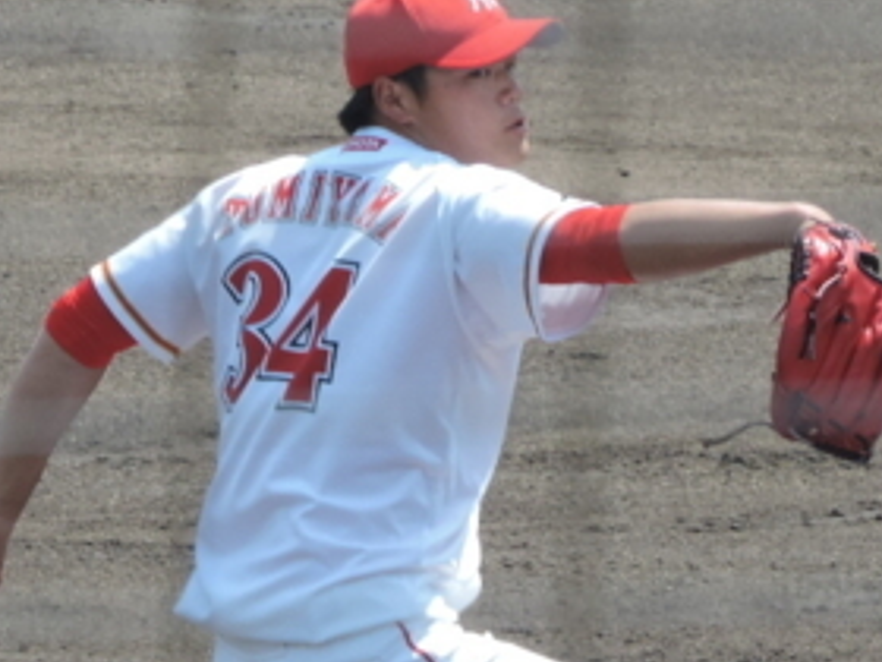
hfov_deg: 1.3
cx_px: 318
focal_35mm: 1573
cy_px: 555
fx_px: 40079
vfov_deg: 0.9
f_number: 4.9
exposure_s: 1/250
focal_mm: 98.1
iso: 100
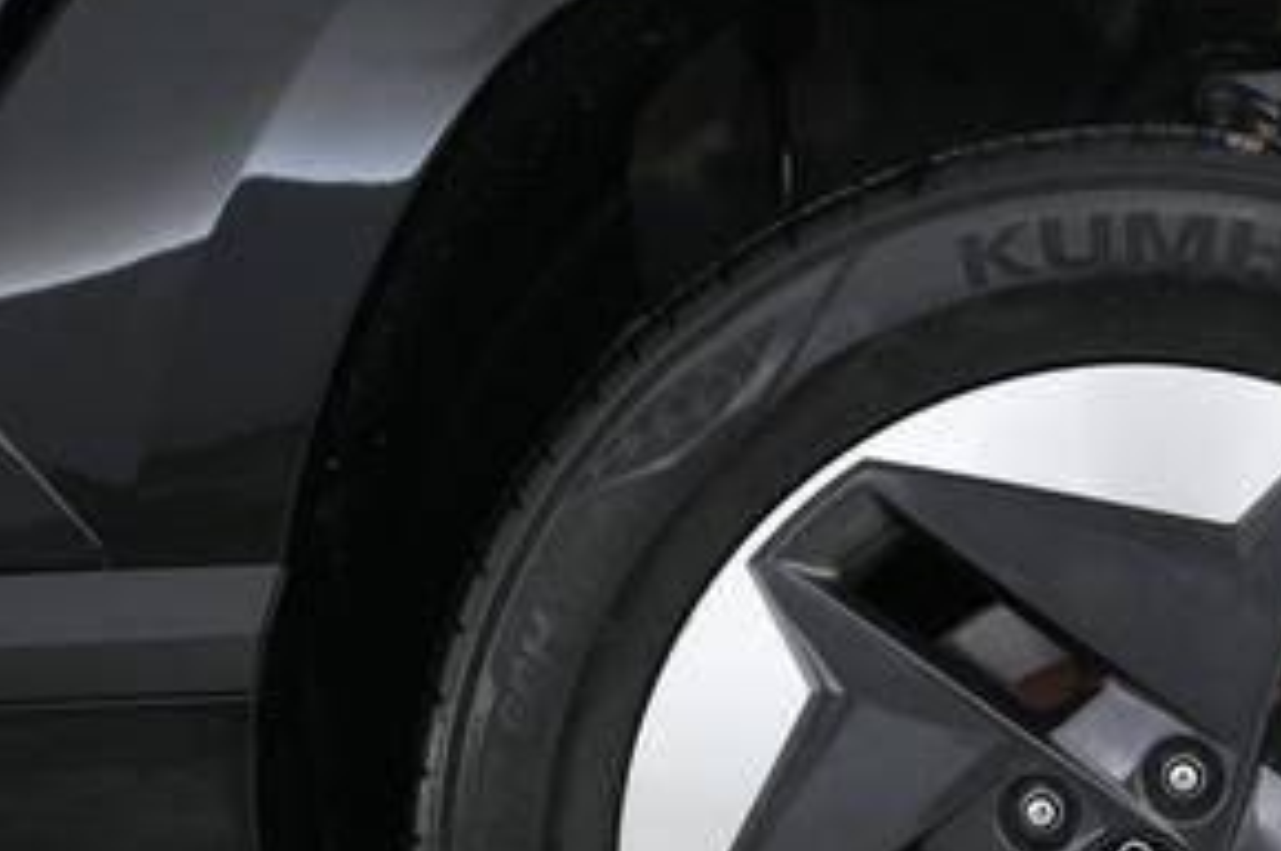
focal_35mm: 62
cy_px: 886
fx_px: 2204
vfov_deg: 21.0
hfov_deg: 31.1
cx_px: 1130
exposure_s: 1/160
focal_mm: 28
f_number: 2.8
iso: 4000
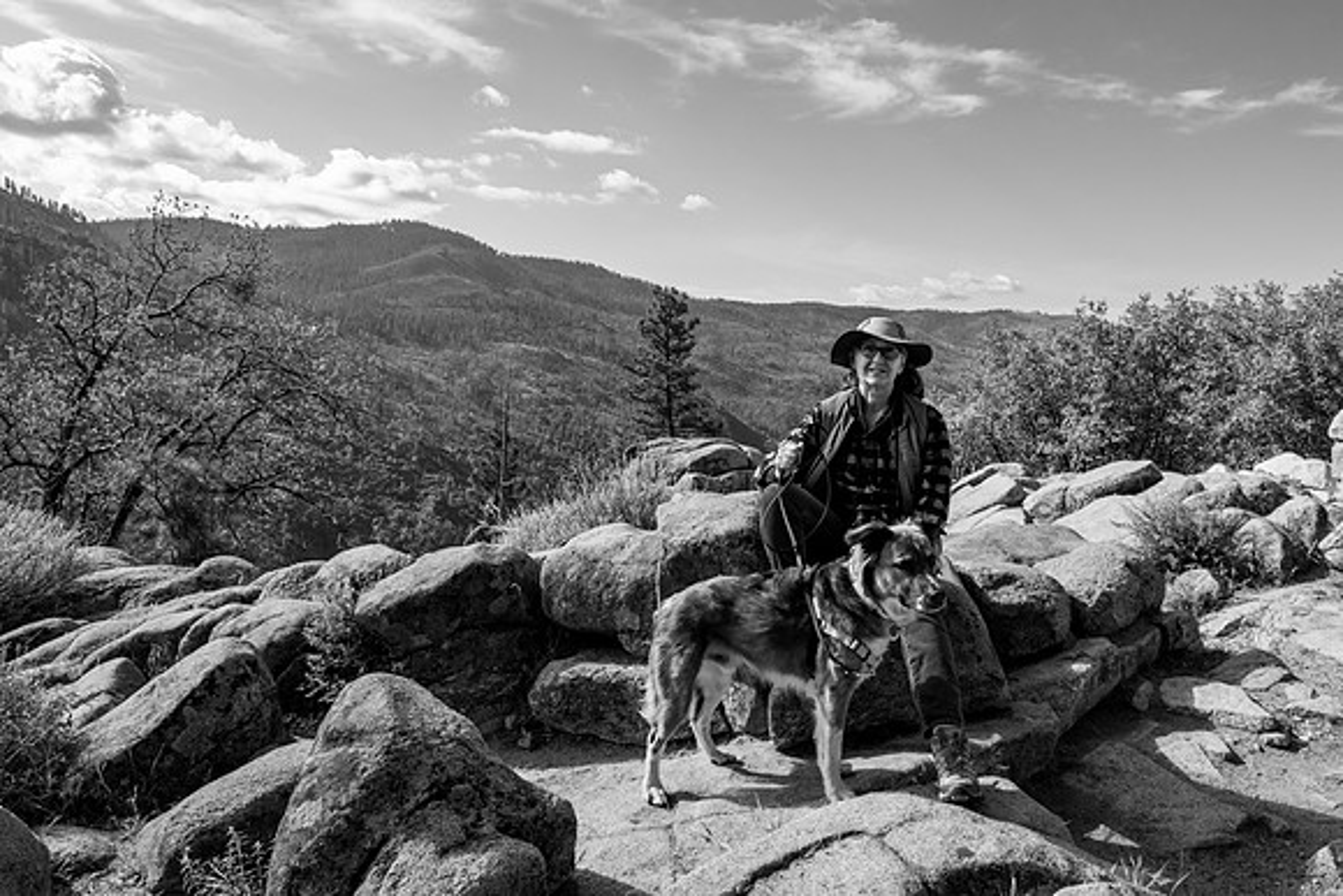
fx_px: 896
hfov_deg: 73.7
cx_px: 672
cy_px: 448
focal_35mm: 24
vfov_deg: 53.2
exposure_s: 1/500
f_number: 16
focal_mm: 24
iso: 1800
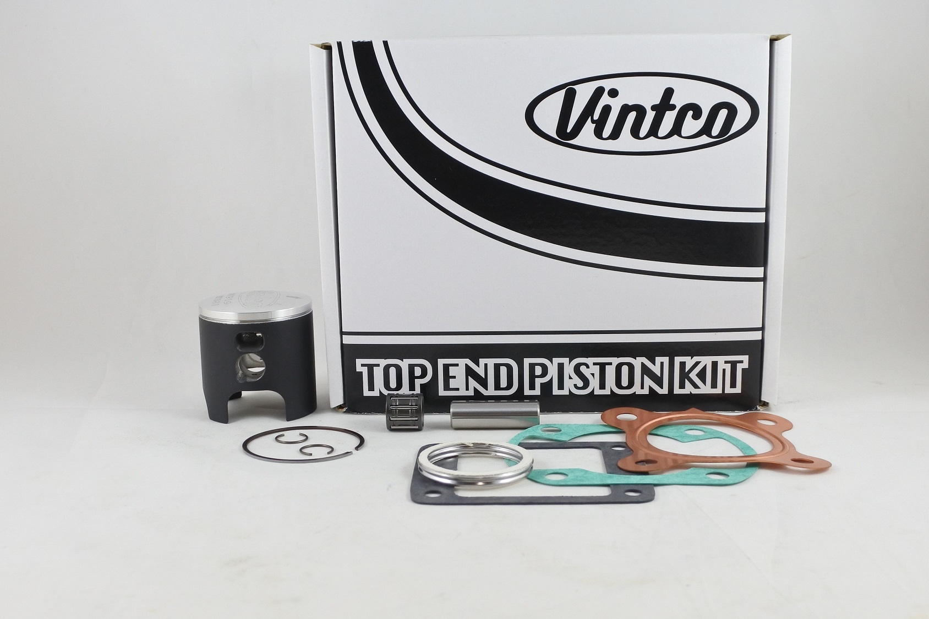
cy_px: 310
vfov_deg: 41.1
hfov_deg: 58.7
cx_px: 464
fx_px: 826
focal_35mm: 32
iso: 400
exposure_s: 1/160
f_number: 3.8
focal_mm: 12.1
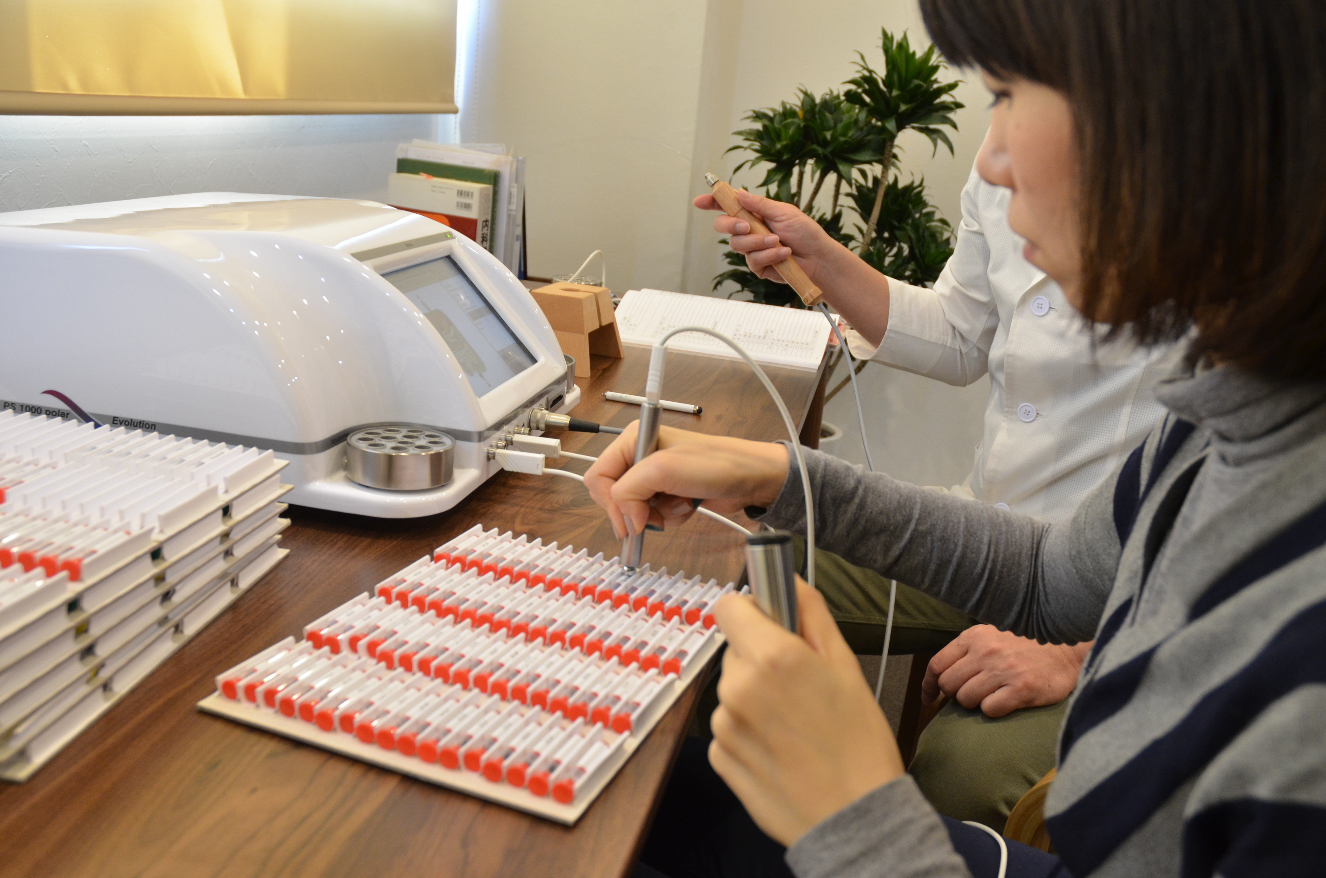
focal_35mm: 33
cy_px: 439
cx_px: 663
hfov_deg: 57.3
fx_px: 1213
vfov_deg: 39.8
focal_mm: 22
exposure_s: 1/60
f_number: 4.5
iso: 800
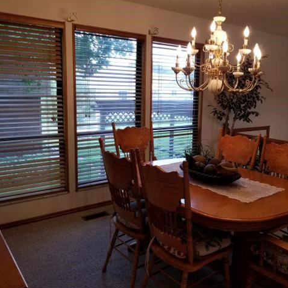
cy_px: 144
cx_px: 183
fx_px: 292
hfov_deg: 51.9
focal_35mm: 31
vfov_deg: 52.5
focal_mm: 4.25
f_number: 1.7
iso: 64
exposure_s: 1/120
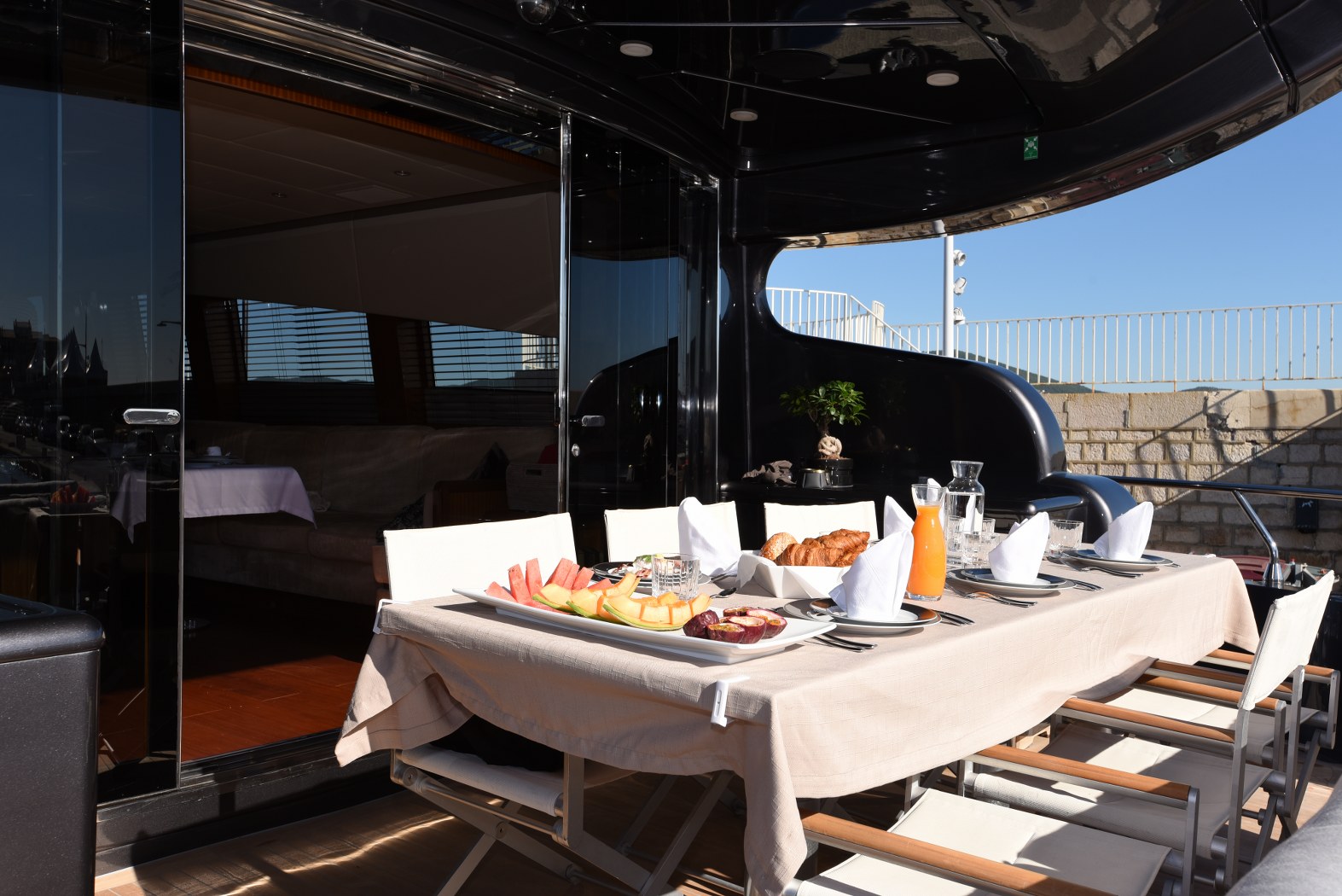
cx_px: 671
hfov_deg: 58.7
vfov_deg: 41.1
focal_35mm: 32
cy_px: 448
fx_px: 1193
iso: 100
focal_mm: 32
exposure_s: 1/160
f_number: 11
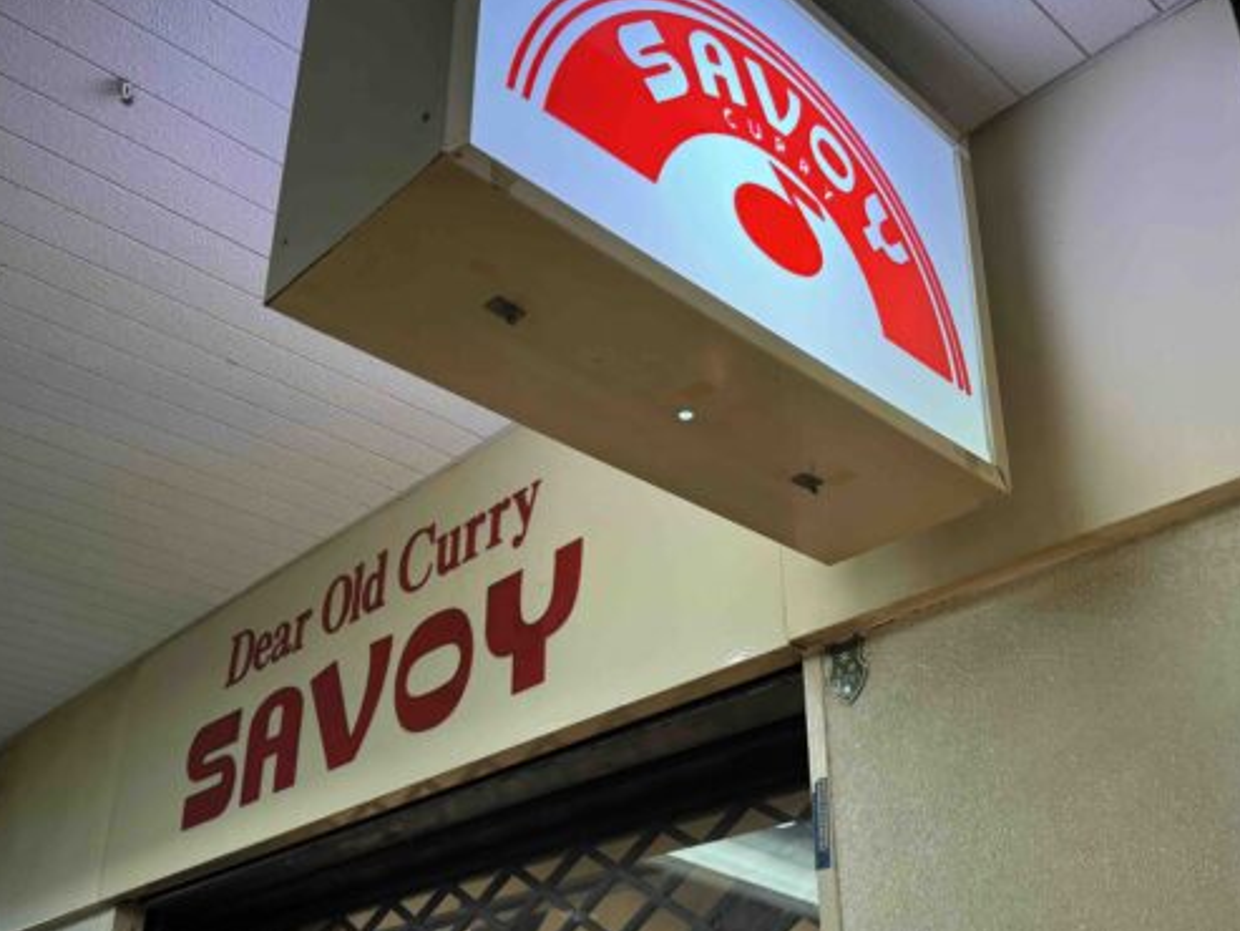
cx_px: 656
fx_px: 1290
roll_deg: +1.3
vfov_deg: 39.5
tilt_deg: +26.1
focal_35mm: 36
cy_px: 560
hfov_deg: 51.3
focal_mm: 6.76
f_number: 1.78
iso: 160
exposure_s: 1/120
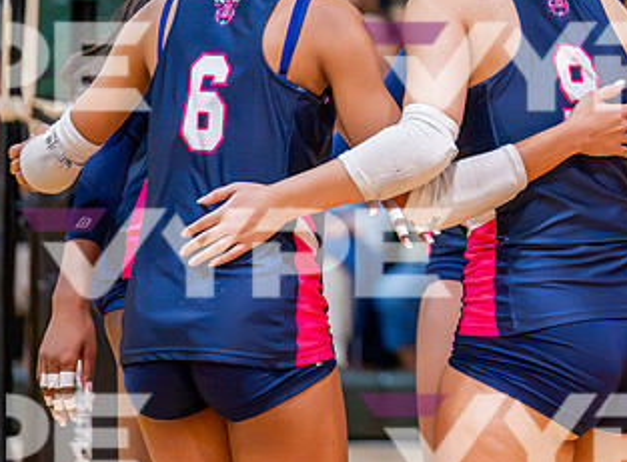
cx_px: 764
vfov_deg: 4.8
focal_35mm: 306
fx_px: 5511
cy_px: 56
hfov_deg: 6.5
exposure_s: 1/800
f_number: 2.8
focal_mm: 125
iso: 11400
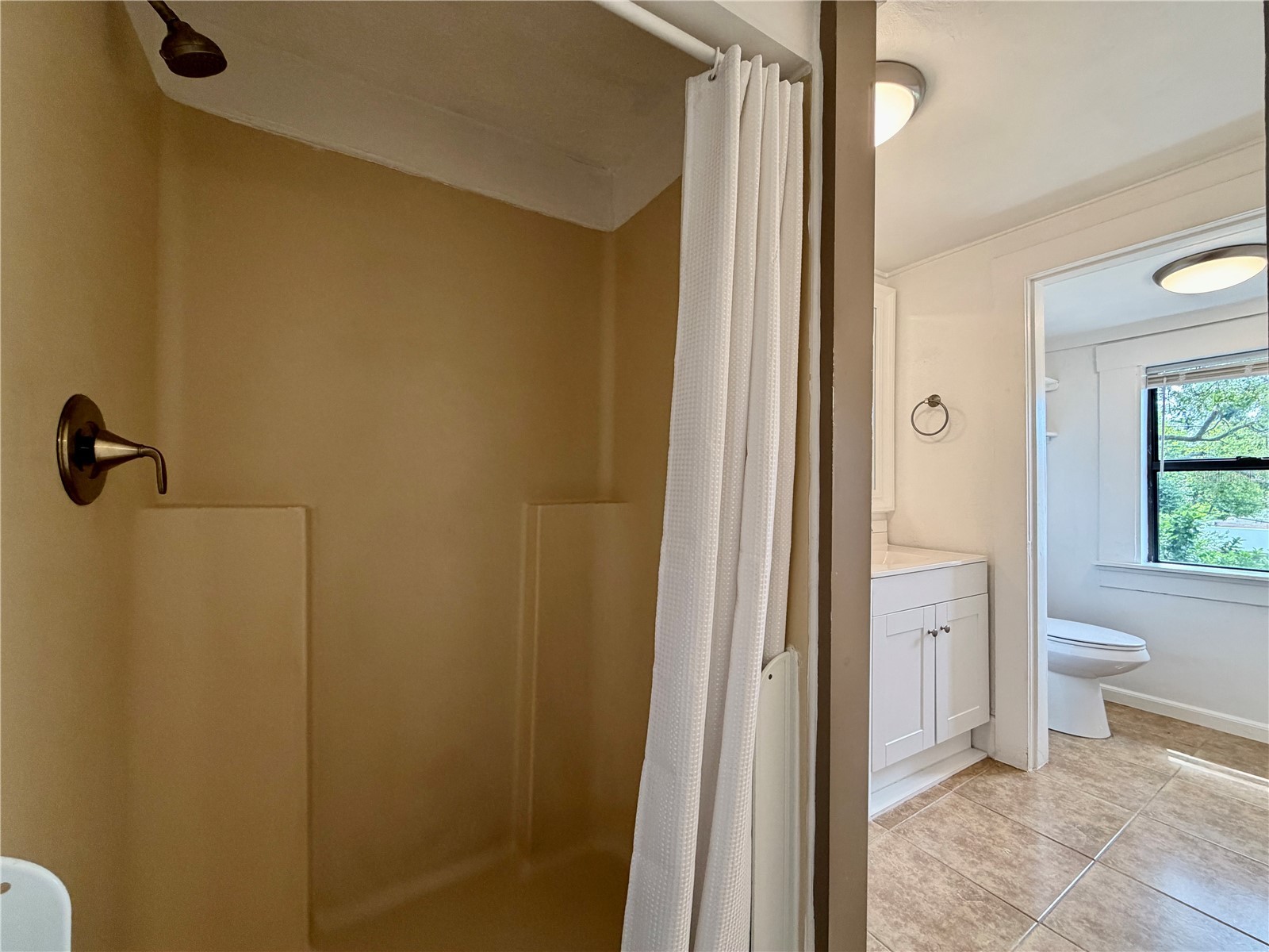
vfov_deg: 85.7
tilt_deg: +0.3
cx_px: 634
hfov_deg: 102.1
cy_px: 476
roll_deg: +0.2
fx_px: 513
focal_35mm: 14
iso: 160
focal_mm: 2.22
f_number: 2.2
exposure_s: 1/120
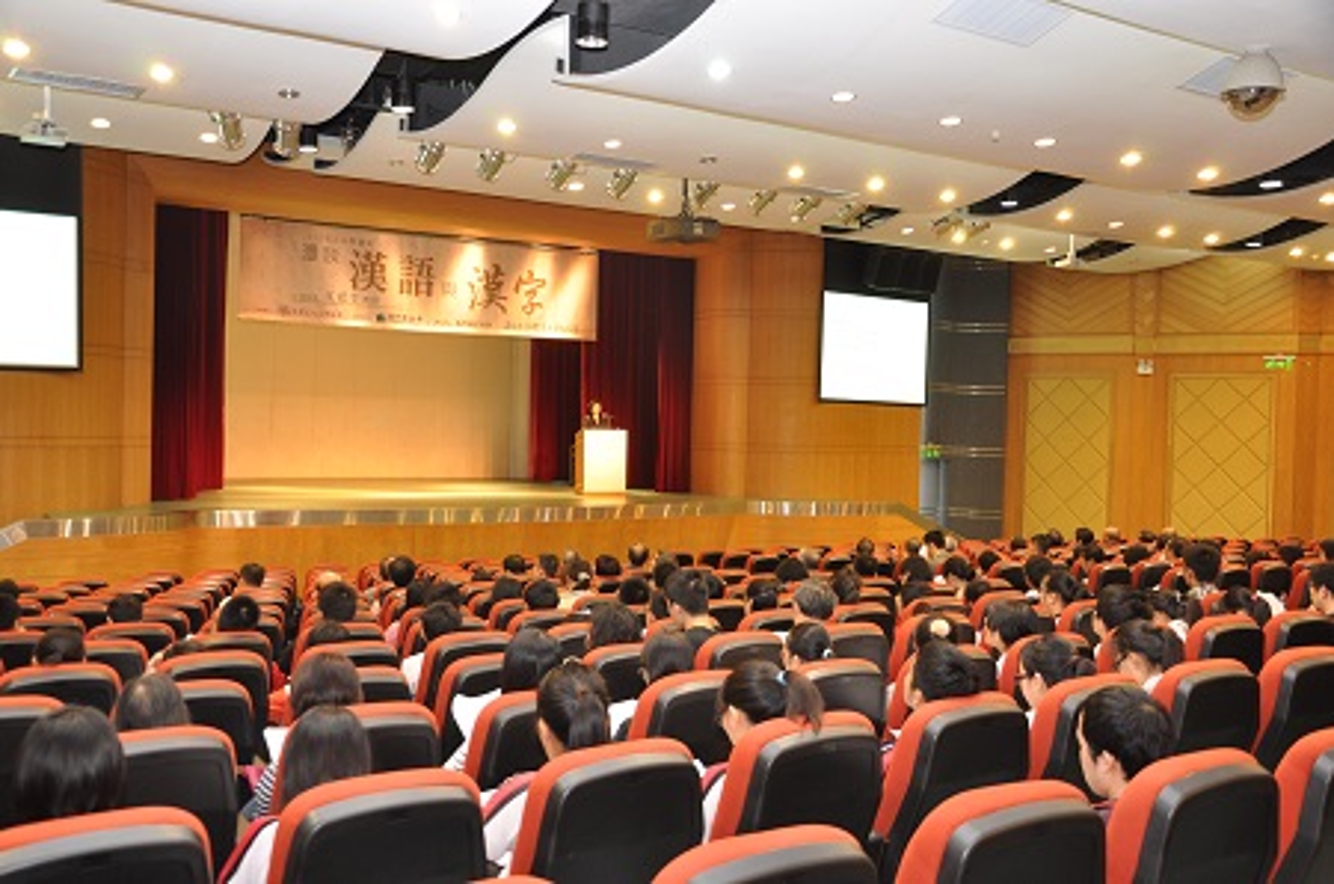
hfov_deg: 57.3
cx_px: 667
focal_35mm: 33
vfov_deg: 39.8
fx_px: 1220
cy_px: 442
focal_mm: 22
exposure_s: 1/15
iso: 500
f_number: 3.8
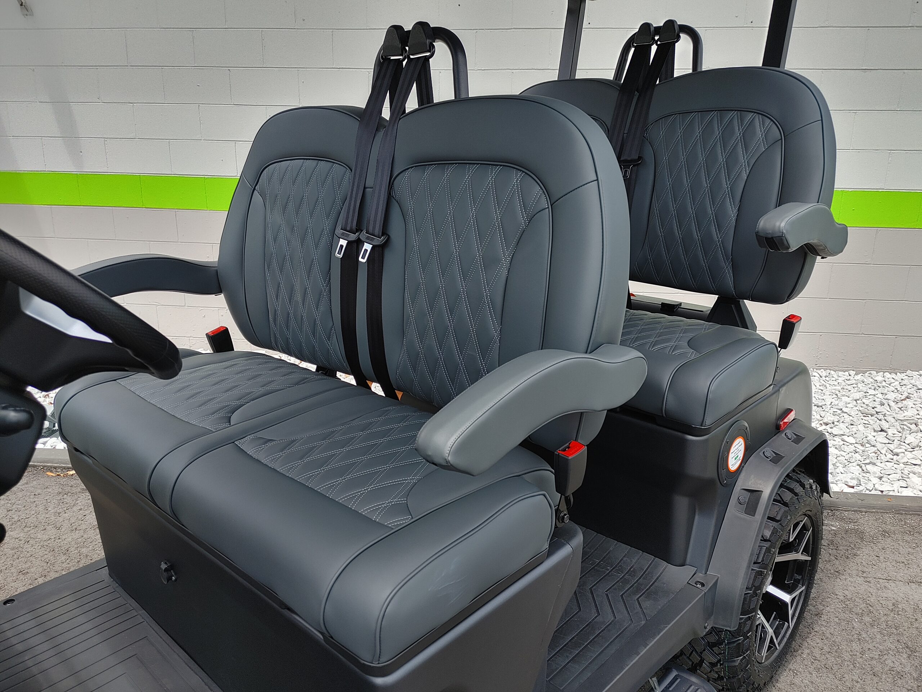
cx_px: 461
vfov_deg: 53.1
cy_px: 346
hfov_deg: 67.3
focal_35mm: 26
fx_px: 693
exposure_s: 1/709
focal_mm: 4.81
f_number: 1.8
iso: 50
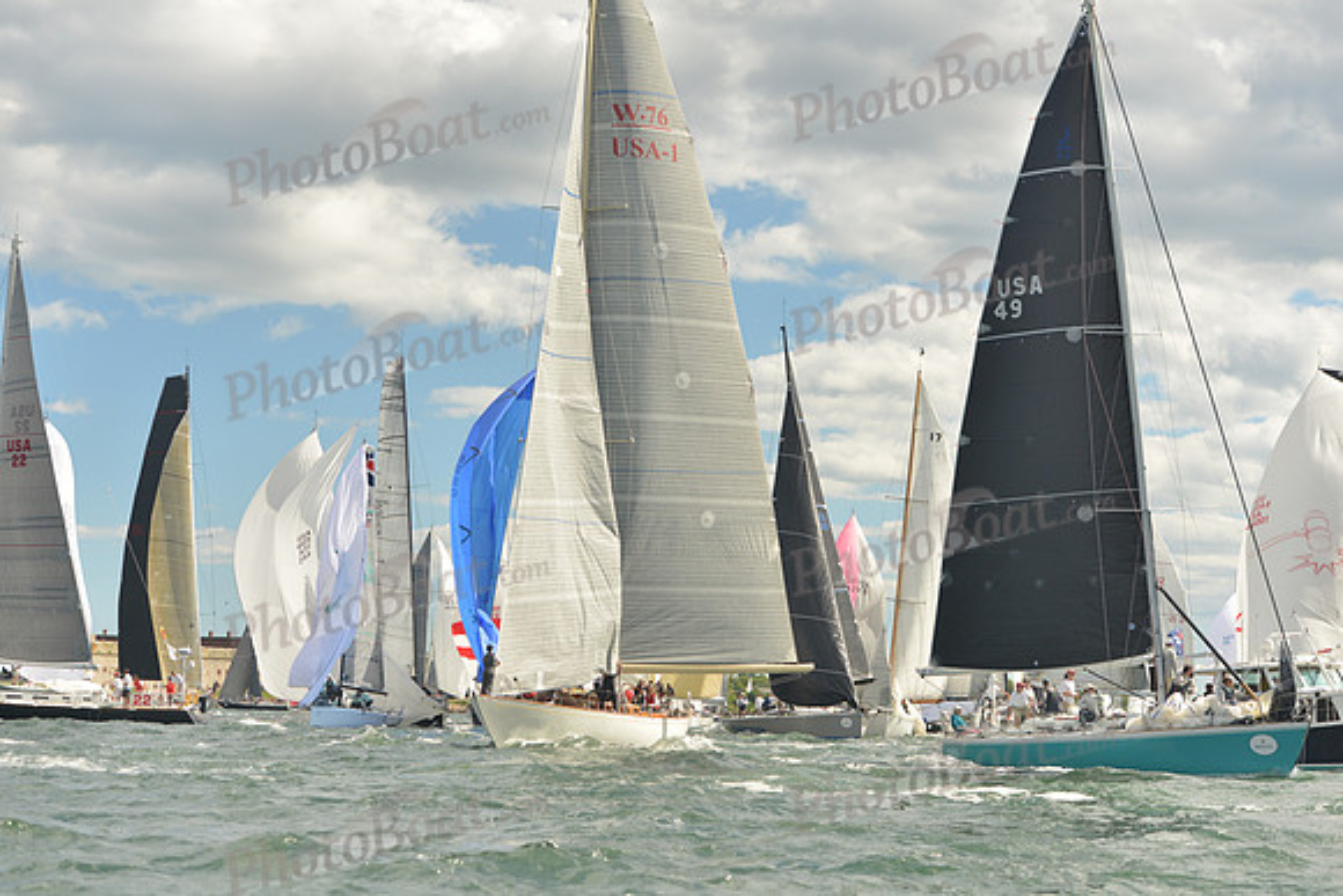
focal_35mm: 70
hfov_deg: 28.8
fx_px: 2612
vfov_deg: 19.5
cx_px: 672
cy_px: 448
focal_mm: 70
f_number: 4.5
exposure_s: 1/1000
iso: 400
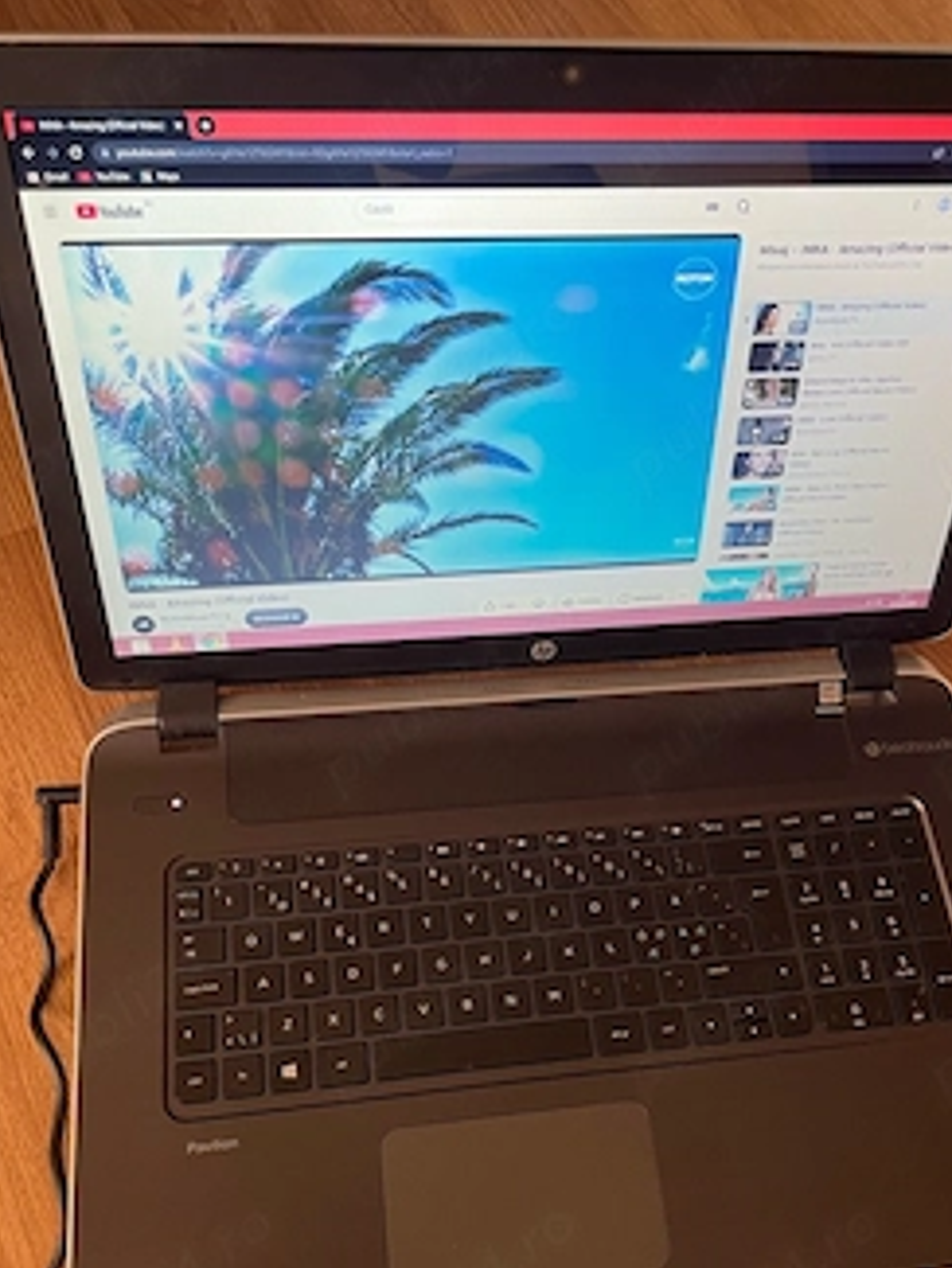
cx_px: 527
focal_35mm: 32
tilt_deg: -64.2
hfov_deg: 44.1
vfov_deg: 56.5
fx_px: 1173
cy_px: 741
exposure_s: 1/67
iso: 125
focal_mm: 4.2
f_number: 1.6
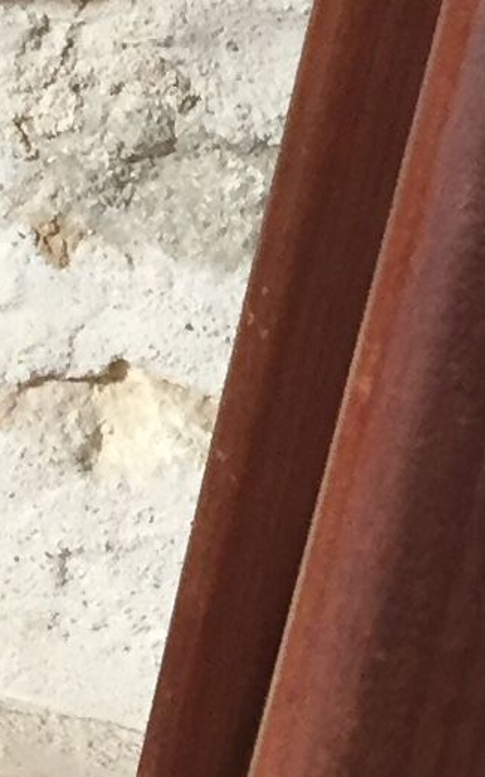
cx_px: 598
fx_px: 4082
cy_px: 765
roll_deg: -17.3
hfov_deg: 6.7
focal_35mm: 193
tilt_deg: -23.6
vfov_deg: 10.8
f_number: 2.2
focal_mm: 4.15
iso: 125
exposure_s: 1/33
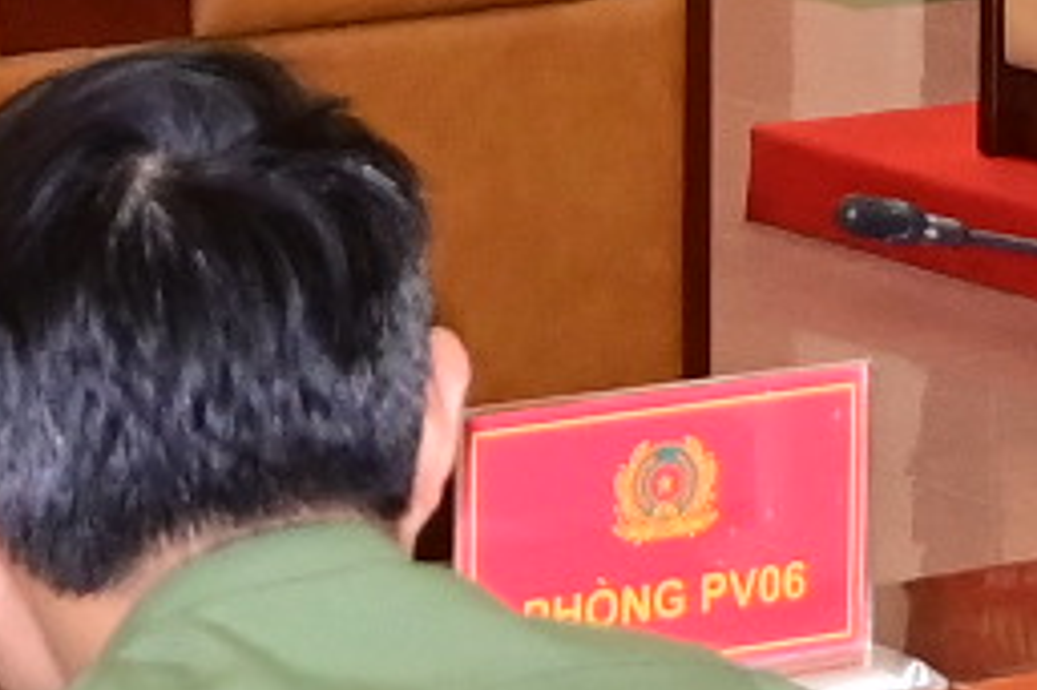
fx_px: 7945
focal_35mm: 276
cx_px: 1884
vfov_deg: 4.8
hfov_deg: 7.3
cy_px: -1174
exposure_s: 1/200
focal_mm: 24
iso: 2000
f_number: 4.5
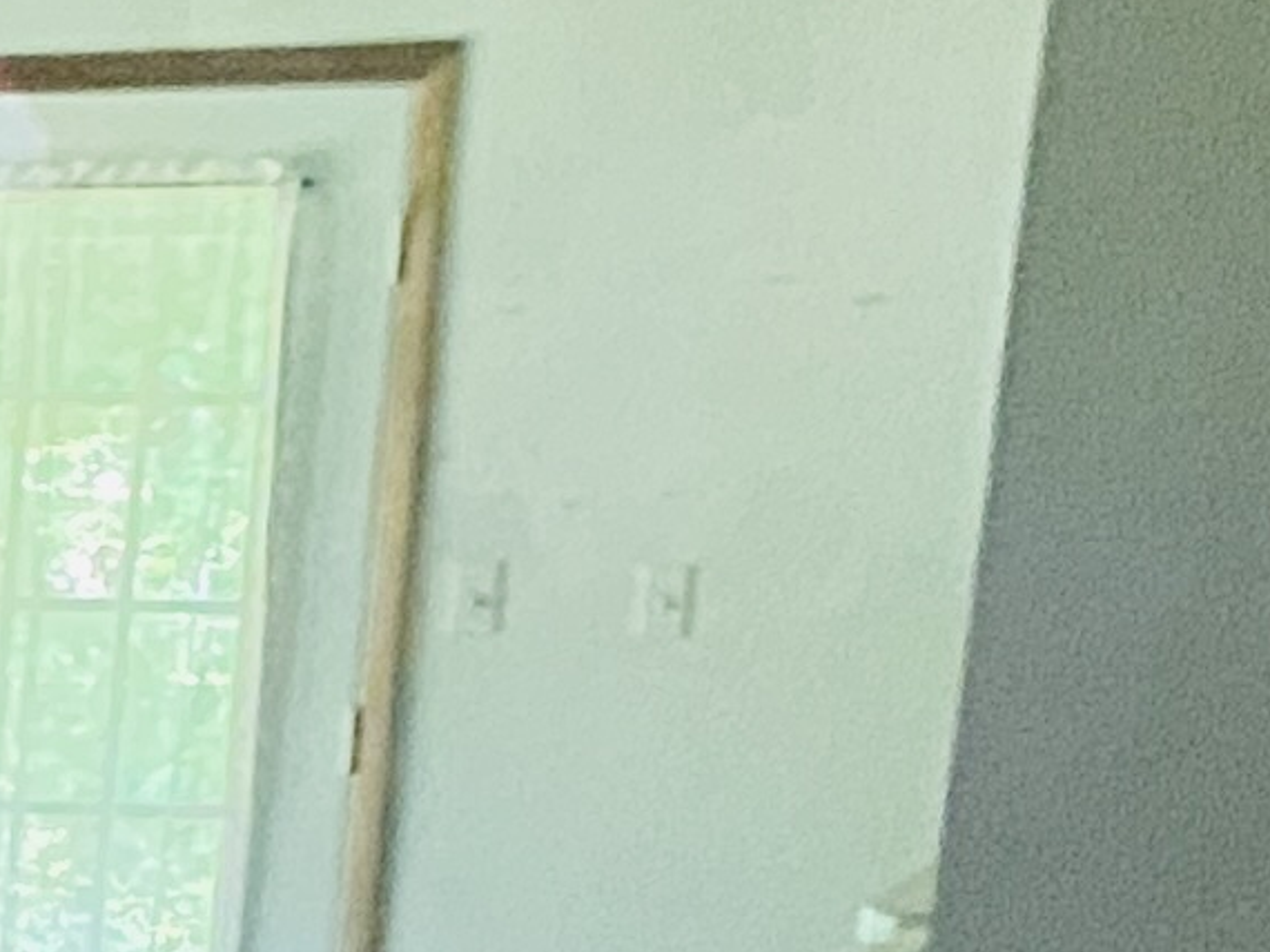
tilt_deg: -13.9
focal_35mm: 184
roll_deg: -1.1
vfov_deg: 7.7
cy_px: 1951
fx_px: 6748
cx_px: -2449
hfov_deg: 8.9
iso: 500
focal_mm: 4.25
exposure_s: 1/53
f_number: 1.8
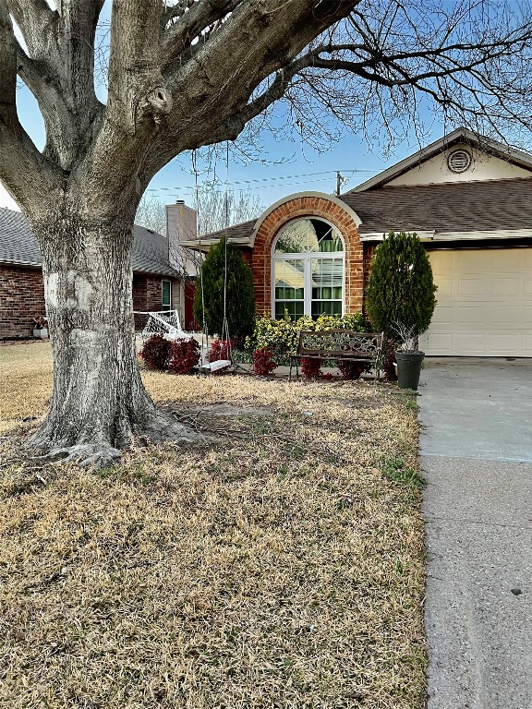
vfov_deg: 67.3
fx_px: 533
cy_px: 354
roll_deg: -0.5
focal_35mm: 26
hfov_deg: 53.1
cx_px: 266
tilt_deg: -2.7
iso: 125
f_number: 1.5
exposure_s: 1/92
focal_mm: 5.7
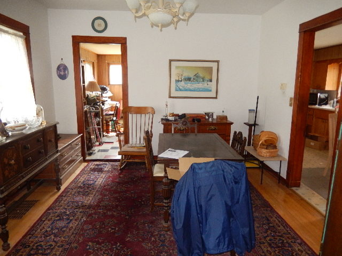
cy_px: 128
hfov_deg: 69.4
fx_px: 247
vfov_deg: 54.9
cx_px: 171
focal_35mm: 25
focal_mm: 4.5
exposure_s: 1/30
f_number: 3.4
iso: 200
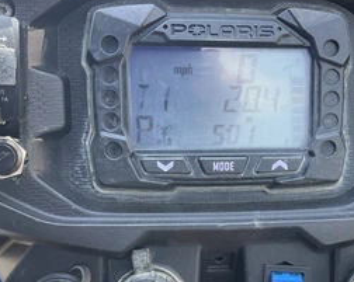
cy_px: 189
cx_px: 226
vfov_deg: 33.1
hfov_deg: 40.8
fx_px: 471
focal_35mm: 45
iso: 25
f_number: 1.8
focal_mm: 3
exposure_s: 1/172
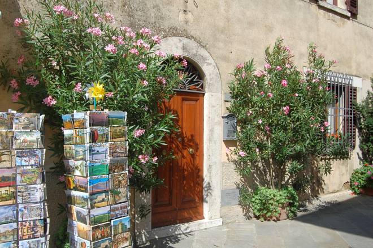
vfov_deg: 43.5
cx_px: 186
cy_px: 124
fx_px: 310
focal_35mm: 30
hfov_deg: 62.0
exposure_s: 1/250
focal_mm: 20
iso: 200
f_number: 10
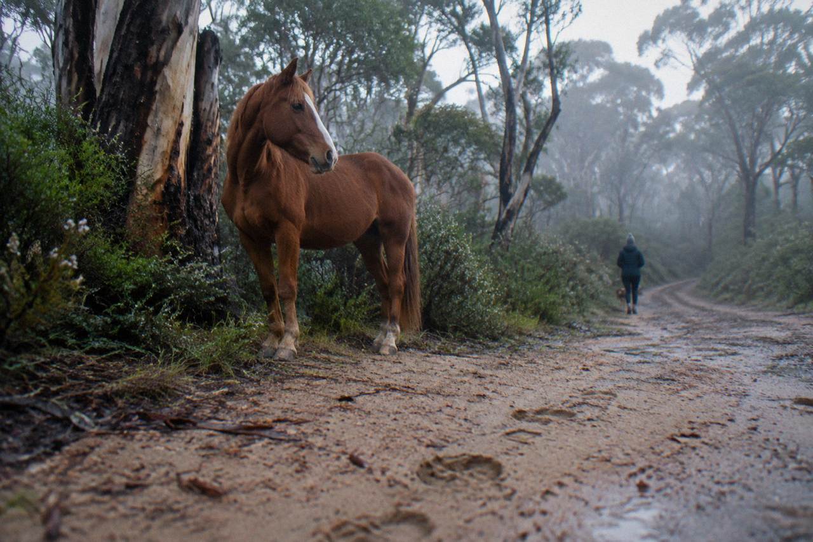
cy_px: 271
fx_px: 790
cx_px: 406
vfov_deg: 37.8
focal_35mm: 35
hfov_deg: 54.4
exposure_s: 1/2000
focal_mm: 35
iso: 500
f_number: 4
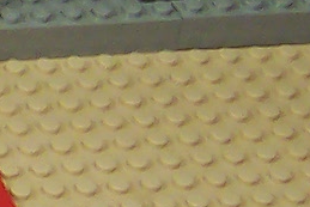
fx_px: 2533
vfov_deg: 4.6
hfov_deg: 6.1
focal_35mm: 294
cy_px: -150
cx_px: -797
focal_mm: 5.6
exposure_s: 1/30
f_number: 2.8
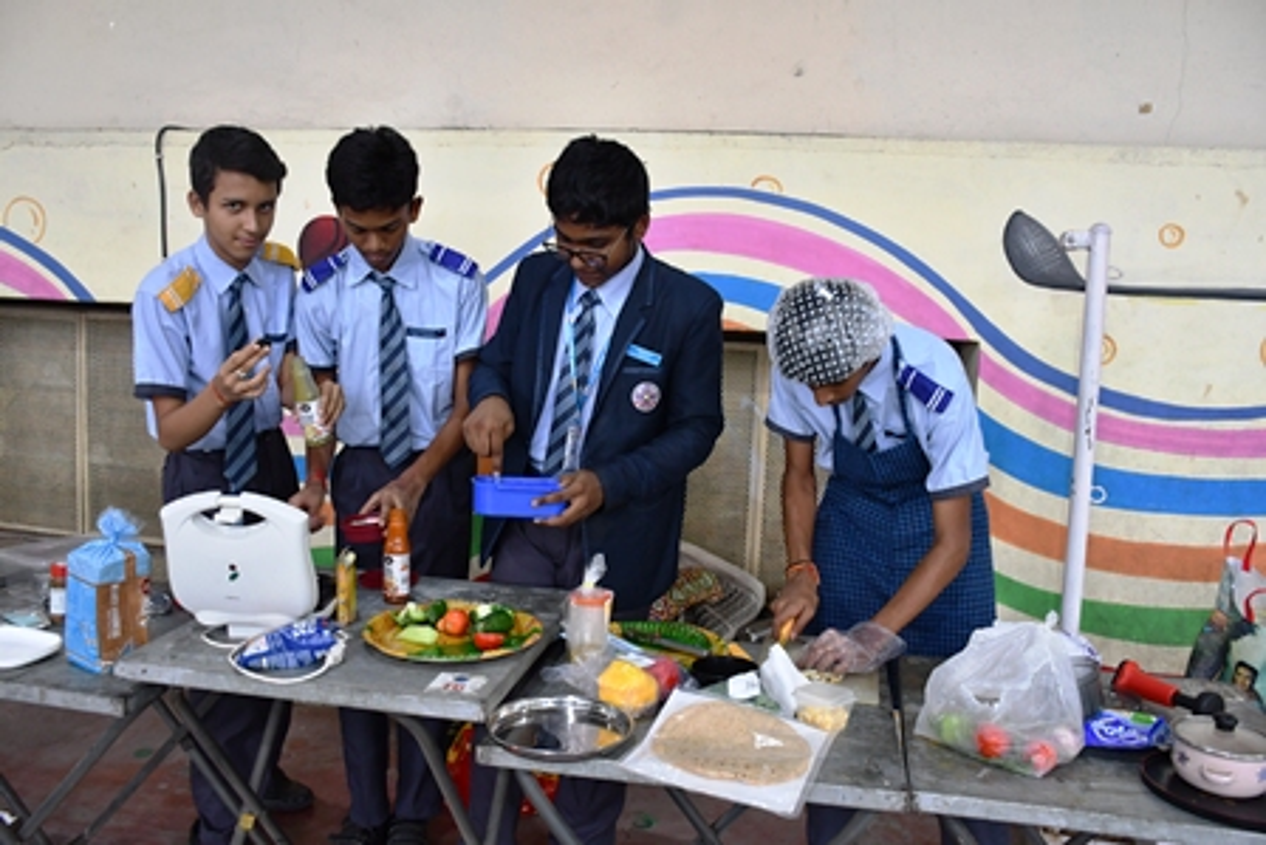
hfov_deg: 67.4
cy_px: 422
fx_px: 950
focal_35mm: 27
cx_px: 633
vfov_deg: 48.0
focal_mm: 18
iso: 1250
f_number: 4
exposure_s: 1/60
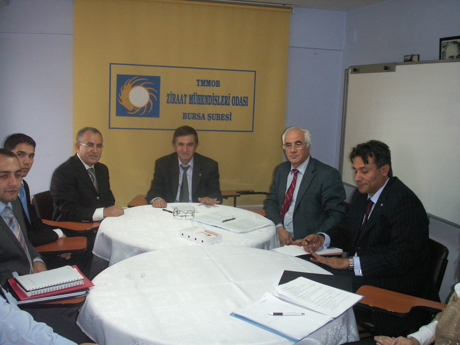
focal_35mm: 37
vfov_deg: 38.7
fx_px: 492
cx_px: 230
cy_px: 172
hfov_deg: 50.1
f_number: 3.5
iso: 160
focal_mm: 7.7
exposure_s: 1/40
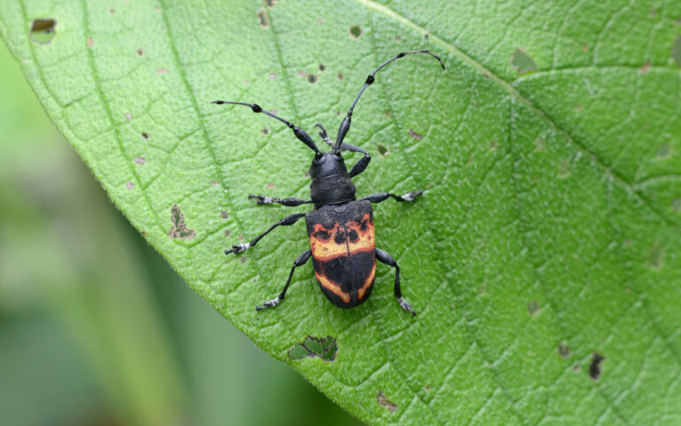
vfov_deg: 14.2
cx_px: 340
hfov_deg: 22.6
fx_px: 1708
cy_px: 204
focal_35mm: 92
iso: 400
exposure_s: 1/80
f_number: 8
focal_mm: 60
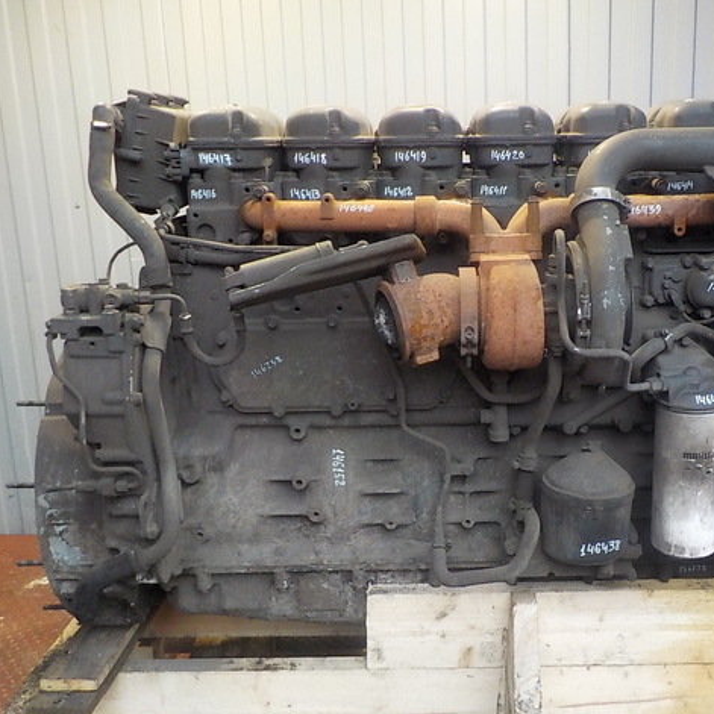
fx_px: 840
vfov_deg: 46.0
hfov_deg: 45.5
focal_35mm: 36
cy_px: 362
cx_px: 458
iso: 400
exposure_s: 1/30
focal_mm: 4.1
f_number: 3.3
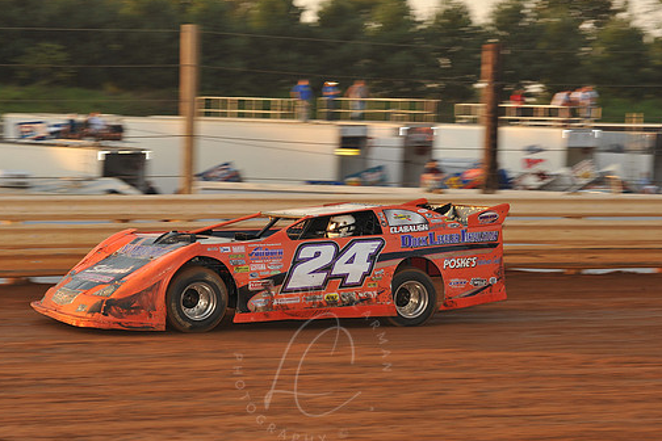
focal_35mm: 138
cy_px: 244
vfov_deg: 9.9
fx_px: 2537
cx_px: 311
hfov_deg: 14.9
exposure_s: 1/320
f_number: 8
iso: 500
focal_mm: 120
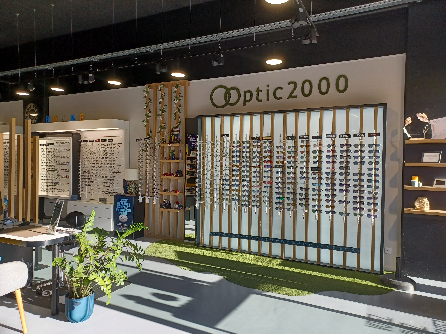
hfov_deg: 69.4
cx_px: 223
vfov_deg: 54.9
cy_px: 167
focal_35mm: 25
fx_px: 322
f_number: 1.8
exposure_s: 1/100
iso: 40
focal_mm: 4.6
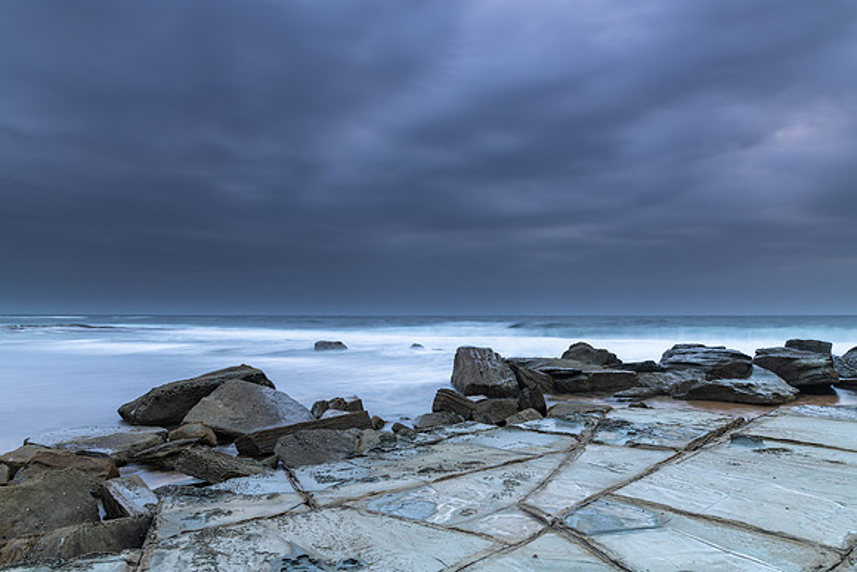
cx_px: 428
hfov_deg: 72.3
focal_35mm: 25
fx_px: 587
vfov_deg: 51.9
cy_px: 286
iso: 125
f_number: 8
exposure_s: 3
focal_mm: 24
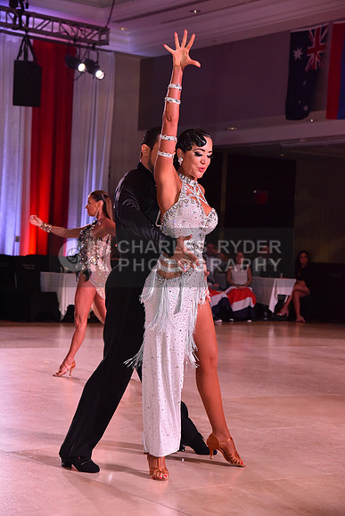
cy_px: 258
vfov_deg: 26.0
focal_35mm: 78
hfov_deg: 17.5
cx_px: 172
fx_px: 1120
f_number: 6.3
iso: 2500
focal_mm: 78
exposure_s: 1/320
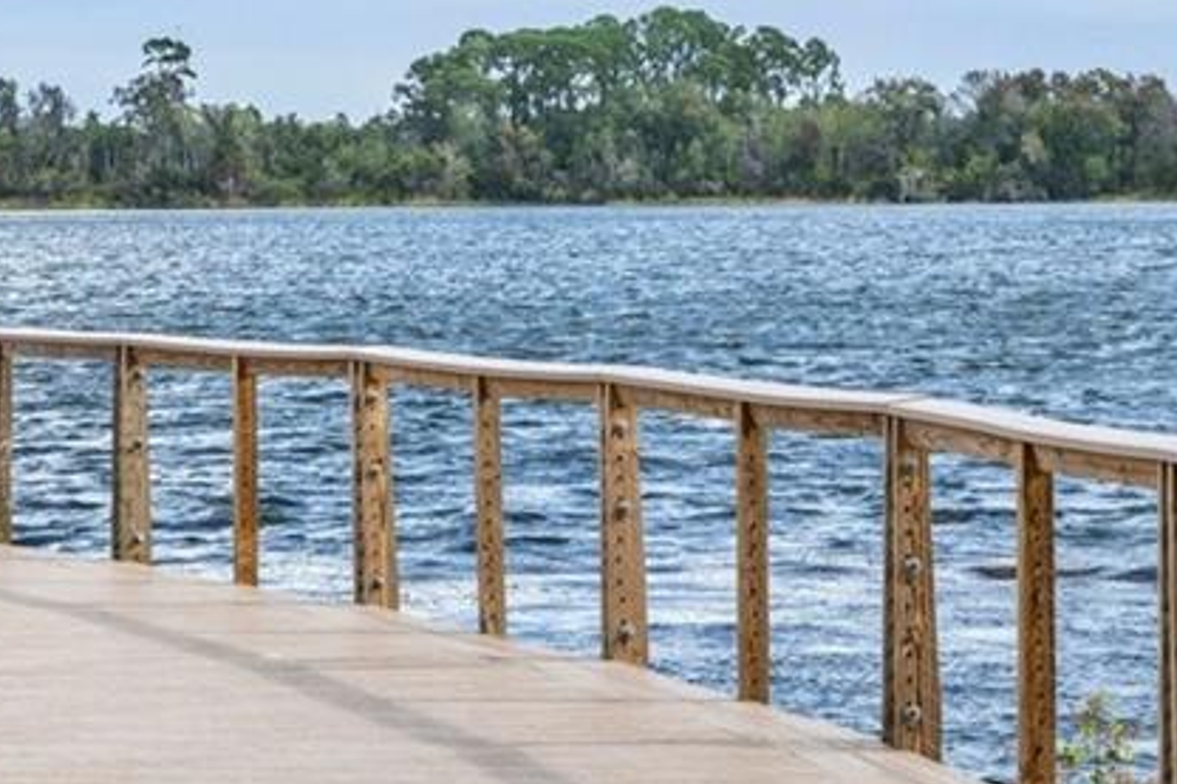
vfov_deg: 6.9
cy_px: 195
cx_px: -450
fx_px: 6536
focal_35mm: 200
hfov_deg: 10.0
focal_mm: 52
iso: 80
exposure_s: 1/60
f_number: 8
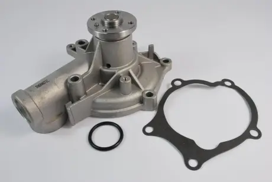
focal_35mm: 33
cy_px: 91
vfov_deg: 40.1
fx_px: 250
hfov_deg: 57.2
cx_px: 136
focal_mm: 22
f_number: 10
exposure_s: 1/13
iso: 100
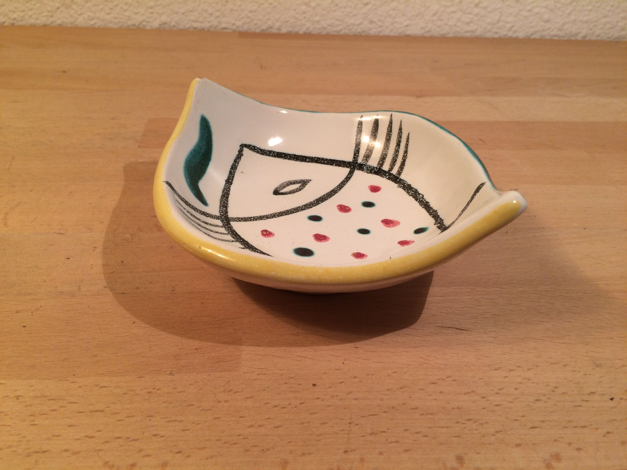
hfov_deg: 61.7
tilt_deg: -33.1
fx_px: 525
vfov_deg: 48.2
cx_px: 314
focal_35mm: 29
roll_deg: -3.4
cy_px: 235
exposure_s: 1/50
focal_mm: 4.15
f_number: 2.2
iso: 50
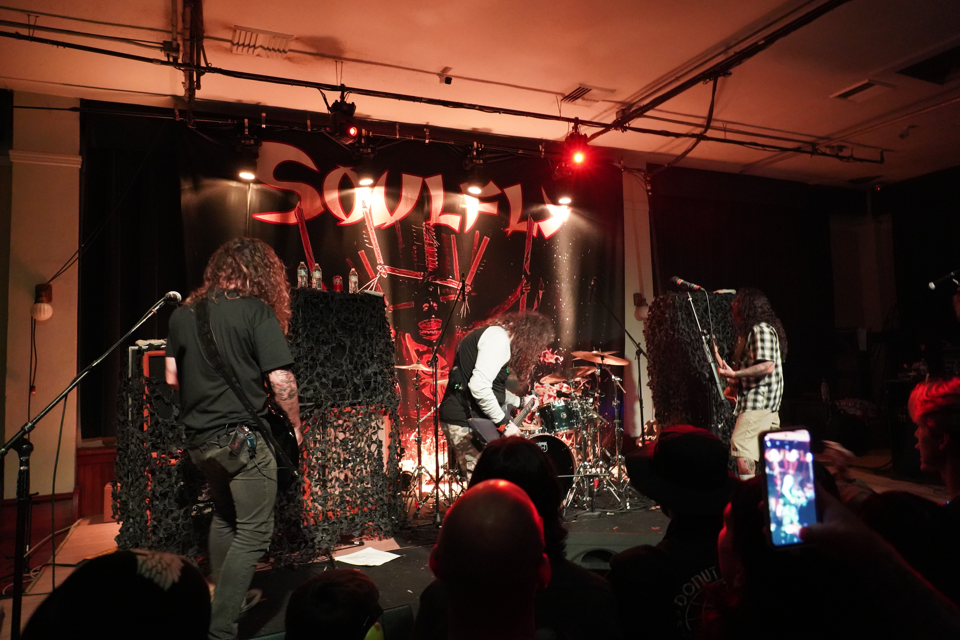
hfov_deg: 73.7
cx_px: 480
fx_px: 640
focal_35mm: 24
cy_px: 320
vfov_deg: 53.1
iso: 12800
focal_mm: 24
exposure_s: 1/30
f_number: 4
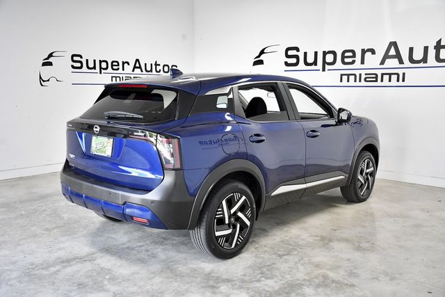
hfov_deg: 53.1
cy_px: 148
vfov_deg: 36.9
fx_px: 445
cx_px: 222
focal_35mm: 36
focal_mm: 24
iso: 2500
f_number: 3.8
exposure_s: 1/800
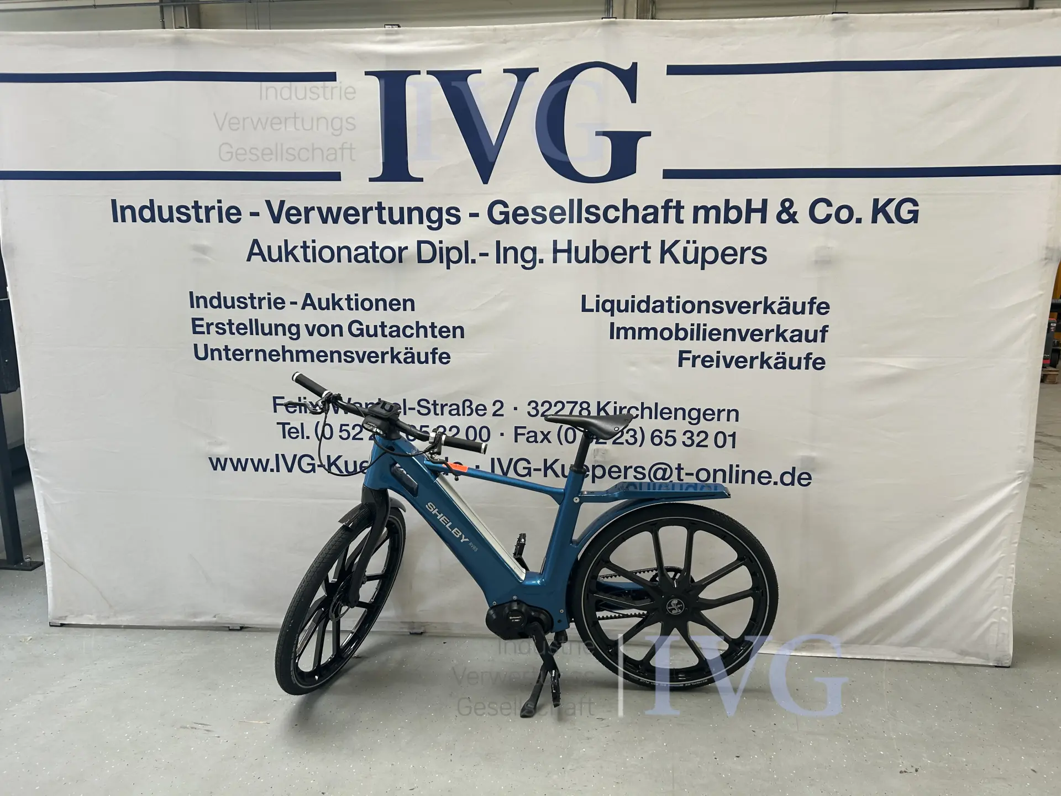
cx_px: 530
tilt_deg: -9.9
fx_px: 797
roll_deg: +0.2
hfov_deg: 67.3
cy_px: 398
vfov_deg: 53.1
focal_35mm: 26
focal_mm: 5.7
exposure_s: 1/121
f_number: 1.5
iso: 80
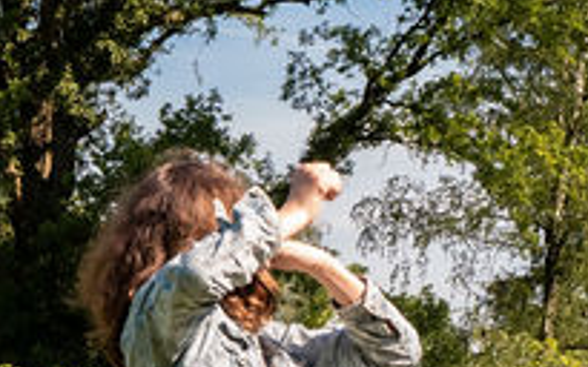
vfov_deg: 8.9
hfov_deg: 14.5
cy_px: 538
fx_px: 2307
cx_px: 221
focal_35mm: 144
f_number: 10
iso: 1250
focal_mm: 28
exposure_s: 1/500
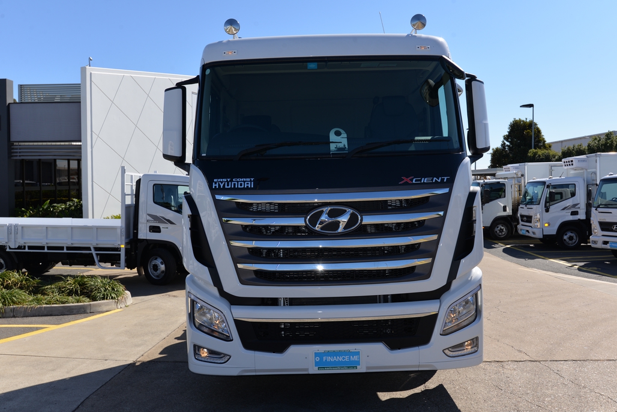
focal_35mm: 31
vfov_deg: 42.4
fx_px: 531
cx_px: 308
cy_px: 206
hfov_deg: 60.3
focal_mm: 31
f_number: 9
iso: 100
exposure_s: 1/200
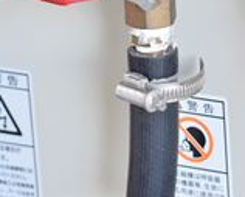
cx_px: 186
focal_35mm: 347
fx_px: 2521
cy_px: 87
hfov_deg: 5.6
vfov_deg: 4.5
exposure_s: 1/160
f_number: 6.3
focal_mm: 78
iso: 1250
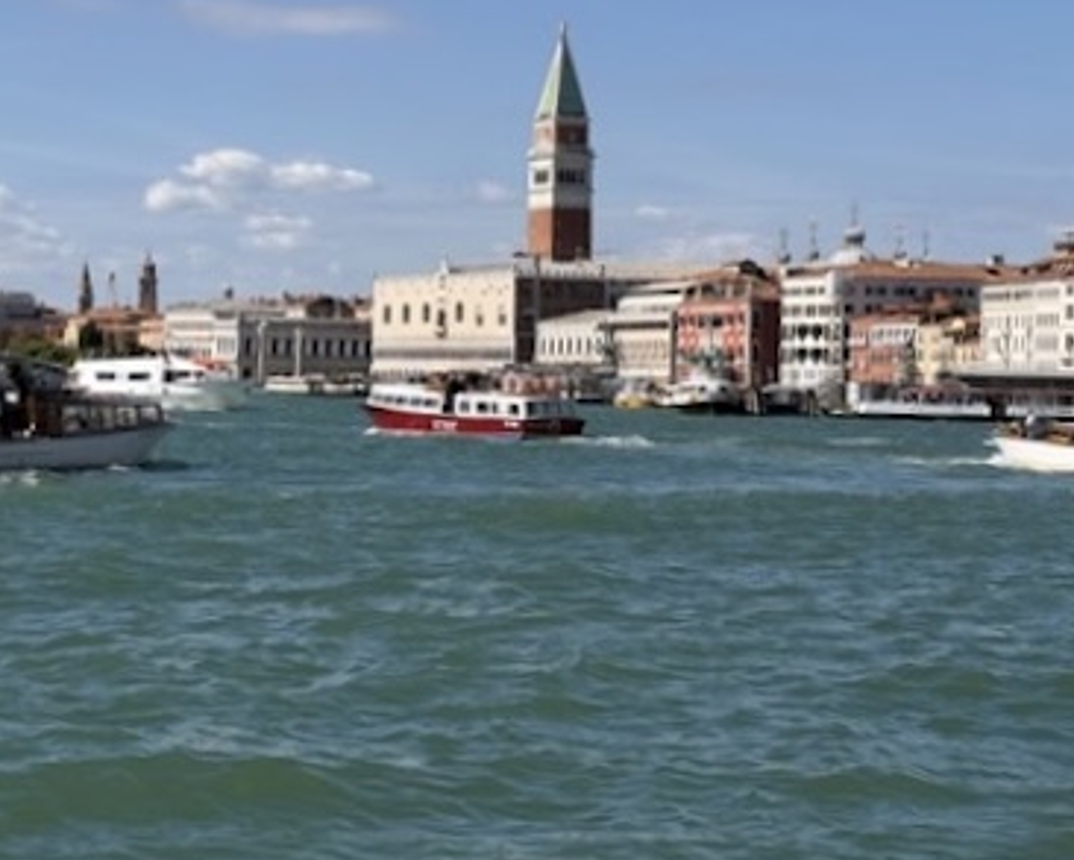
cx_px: 279
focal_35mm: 82
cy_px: 270
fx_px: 2607
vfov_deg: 18.7
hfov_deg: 23.1
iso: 64
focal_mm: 6.93
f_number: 1.8
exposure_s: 1/6711
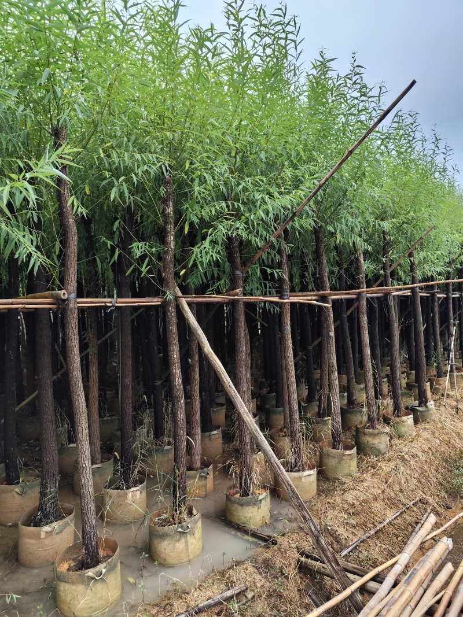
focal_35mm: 23
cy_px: 308
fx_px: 410
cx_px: 232
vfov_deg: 73.9
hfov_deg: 58.9
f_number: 1.65
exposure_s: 1/301
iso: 50
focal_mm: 6.19
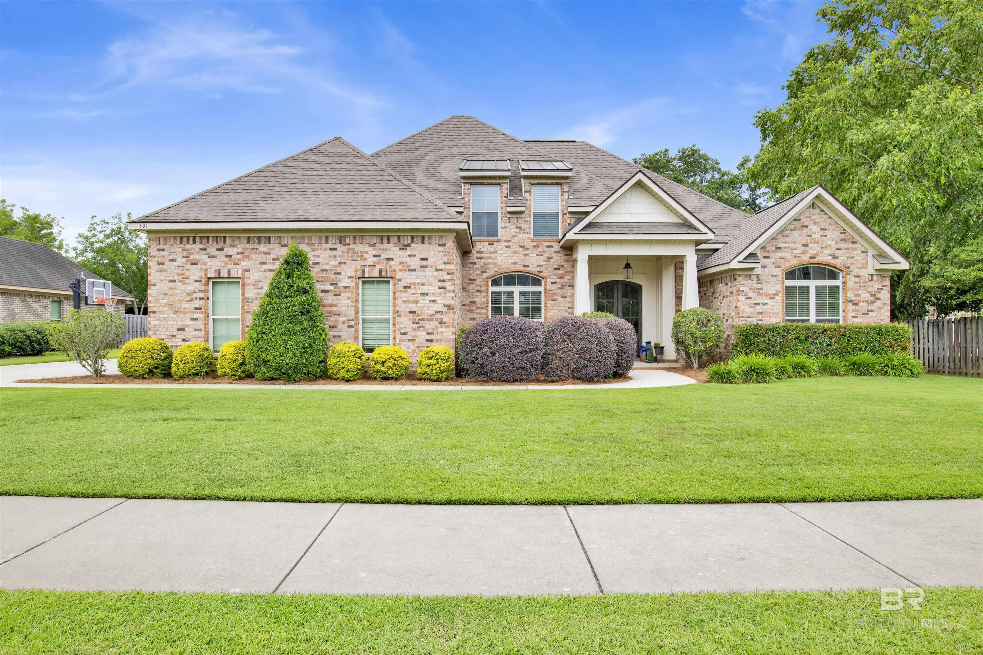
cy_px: 328
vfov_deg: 57.2
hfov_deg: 78.6
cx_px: 492
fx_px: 601
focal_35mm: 22
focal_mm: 22
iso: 200
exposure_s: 1/125
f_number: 11
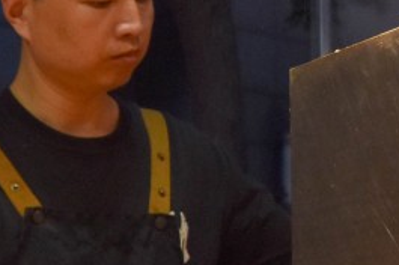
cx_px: -260
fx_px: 1694
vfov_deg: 8.9
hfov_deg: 12.5
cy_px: 217
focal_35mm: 153
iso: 560
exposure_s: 1/1000
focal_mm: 25
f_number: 4
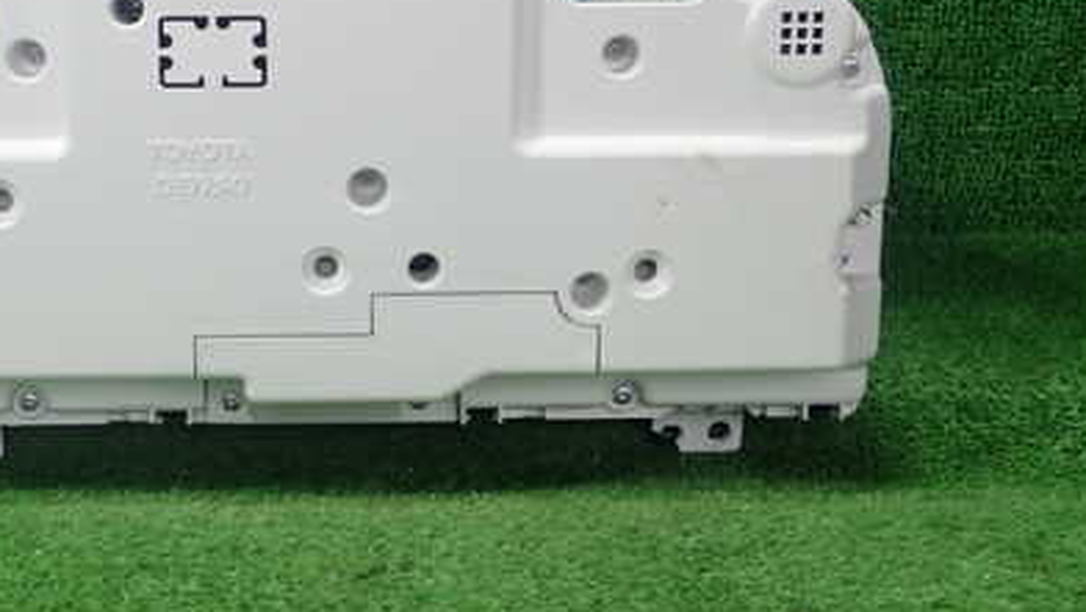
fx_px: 1441
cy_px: 161
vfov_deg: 23.8
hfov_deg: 40.5
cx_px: 313
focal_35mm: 50
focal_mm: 5.5
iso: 200
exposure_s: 1/125
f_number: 2.3
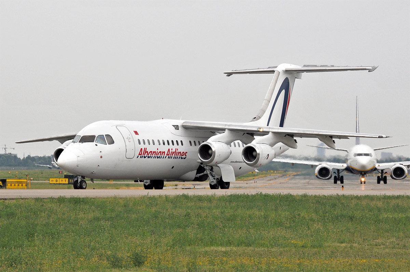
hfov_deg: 13.1
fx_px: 1792
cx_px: 205
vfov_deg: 8.7
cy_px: 136
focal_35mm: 158
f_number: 13
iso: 400
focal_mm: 105
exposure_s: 1/640
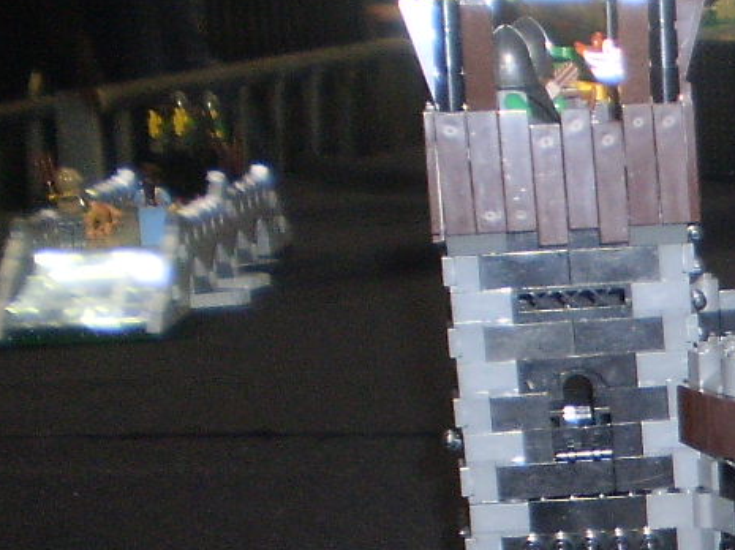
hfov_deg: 14.4
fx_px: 2631
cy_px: 689
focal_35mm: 124
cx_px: 1234
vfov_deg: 11.7
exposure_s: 1/30
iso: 125
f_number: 3.1
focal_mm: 6.3
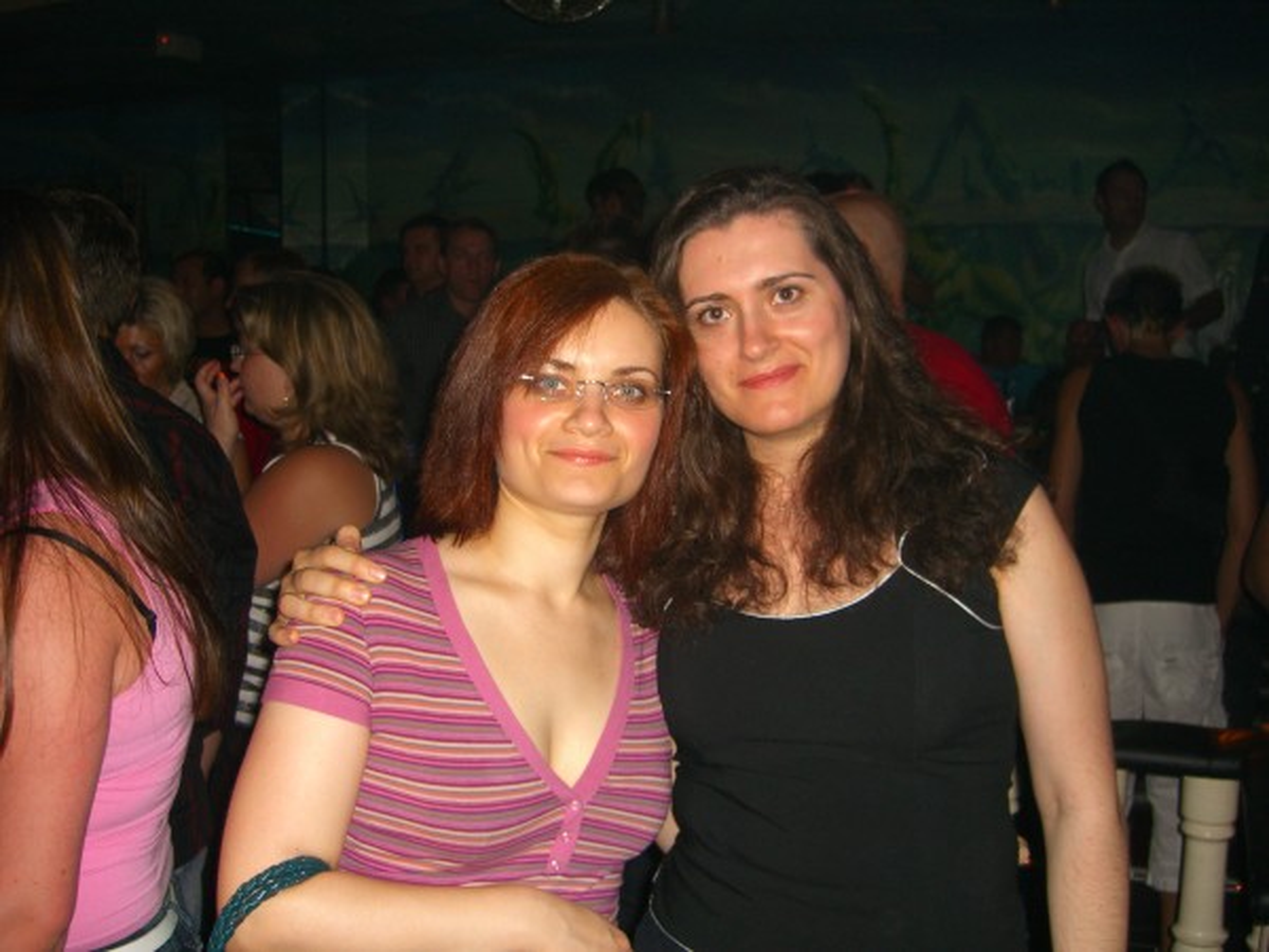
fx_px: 1393
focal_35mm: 38
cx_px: 634
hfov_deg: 49.0
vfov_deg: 37.7
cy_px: 476
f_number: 2.8
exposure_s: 1/60
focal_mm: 7.9
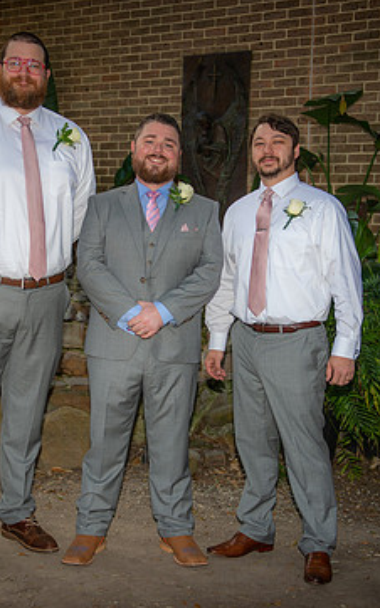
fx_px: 1028
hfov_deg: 20.9
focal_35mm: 62
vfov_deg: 33.0
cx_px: 136
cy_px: 317
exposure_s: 1/200
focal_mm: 38
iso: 64
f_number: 2.8
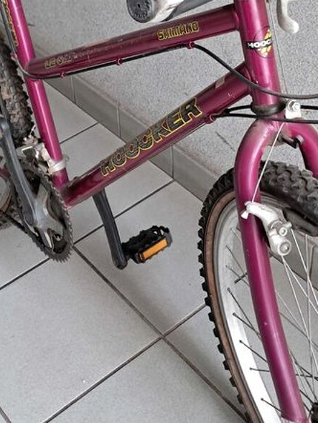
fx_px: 747
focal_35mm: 61
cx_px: 120
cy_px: 53
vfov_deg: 30.5
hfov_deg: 24.0
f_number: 1.8
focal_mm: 4
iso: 200
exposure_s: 1/50
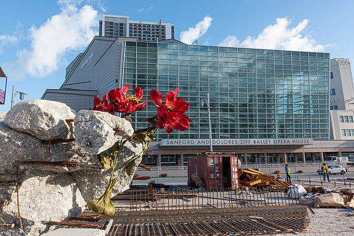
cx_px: 172
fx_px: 249
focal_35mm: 25
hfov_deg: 70.8
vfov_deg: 50.7
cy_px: 118
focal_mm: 8.88
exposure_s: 1/160
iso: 125
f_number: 7.1
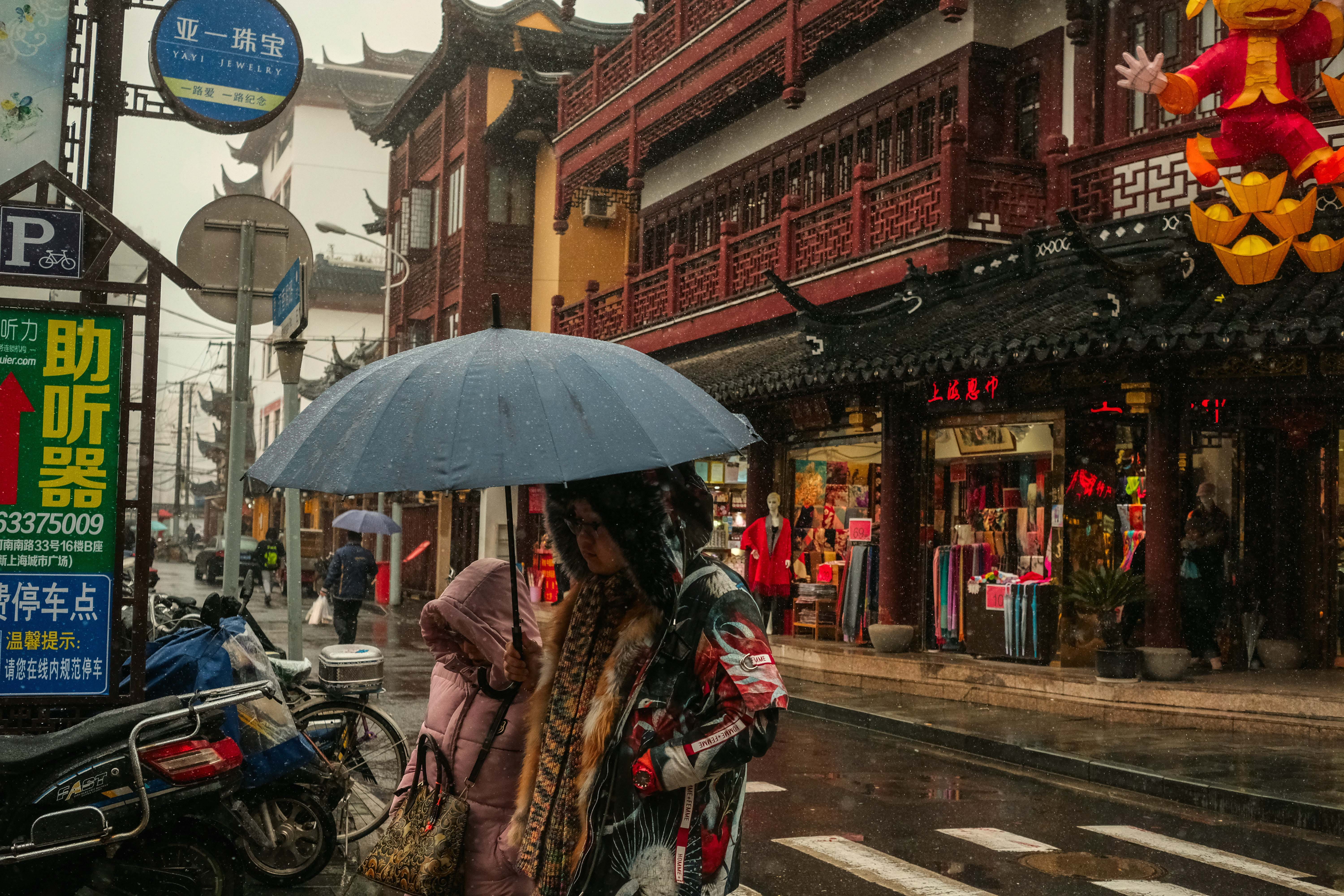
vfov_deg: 32.6
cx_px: 672
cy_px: 448
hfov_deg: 47.4
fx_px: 1531
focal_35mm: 41
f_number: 4
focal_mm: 27
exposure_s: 1/1000
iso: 1600
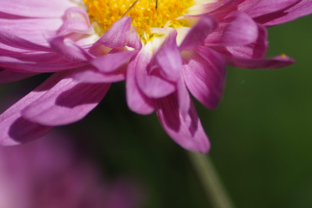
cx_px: 197
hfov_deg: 3.3
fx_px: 5440
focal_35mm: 628
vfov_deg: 2.2
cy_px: 9
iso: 100
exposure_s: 1/1250
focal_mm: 160
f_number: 5
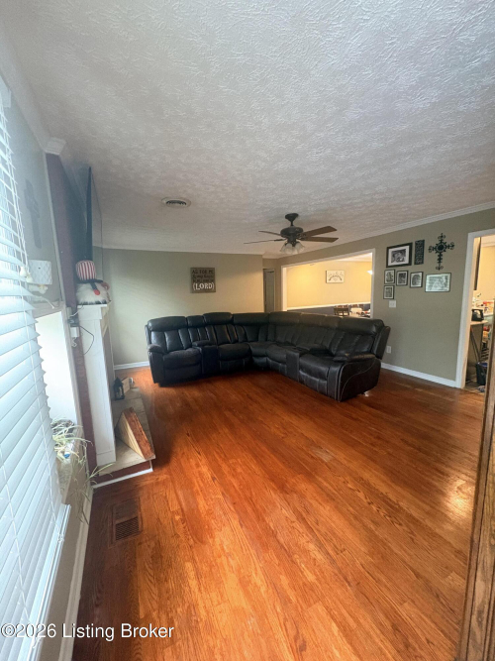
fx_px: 267
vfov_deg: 102.1
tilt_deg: -7.5
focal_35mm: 14
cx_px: 248
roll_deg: +0.5
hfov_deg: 85.7
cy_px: 330
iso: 640
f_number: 2.2
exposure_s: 1/40
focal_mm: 2.22
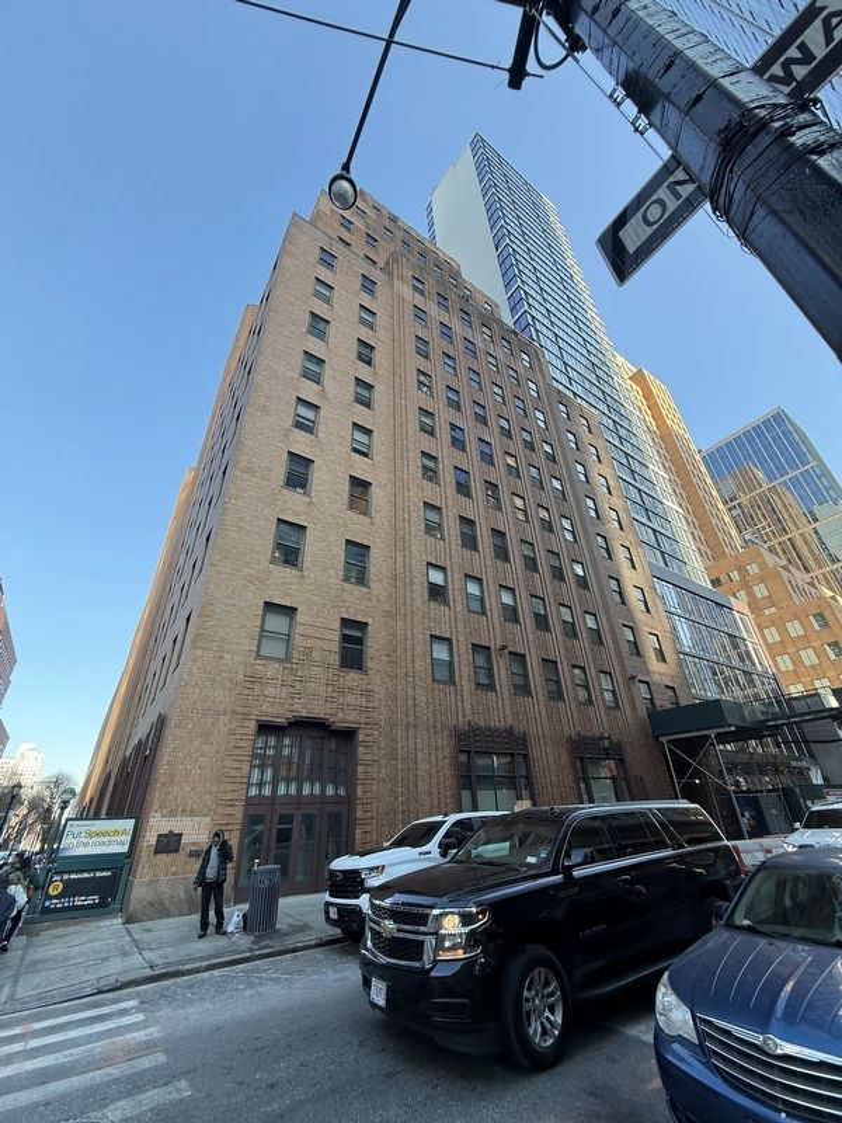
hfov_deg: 85.7
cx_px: 421
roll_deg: +2.2
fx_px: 454
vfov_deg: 102.1
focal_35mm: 14
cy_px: 562
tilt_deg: +31.9
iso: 64
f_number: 2.2
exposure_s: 1/161
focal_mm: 2.22
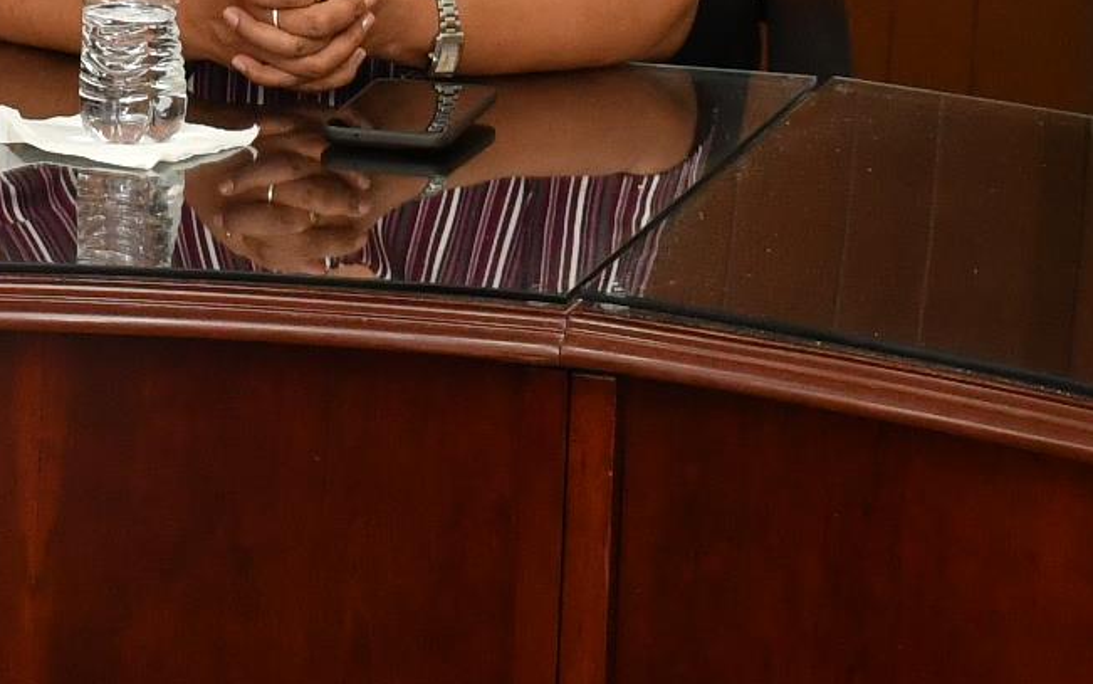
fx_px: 5839
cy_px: -600
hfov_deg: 10.6
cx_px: -69
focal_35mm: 196
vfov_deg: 6.5
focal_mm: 30
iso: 1000
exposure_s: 1/100
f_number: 5.6
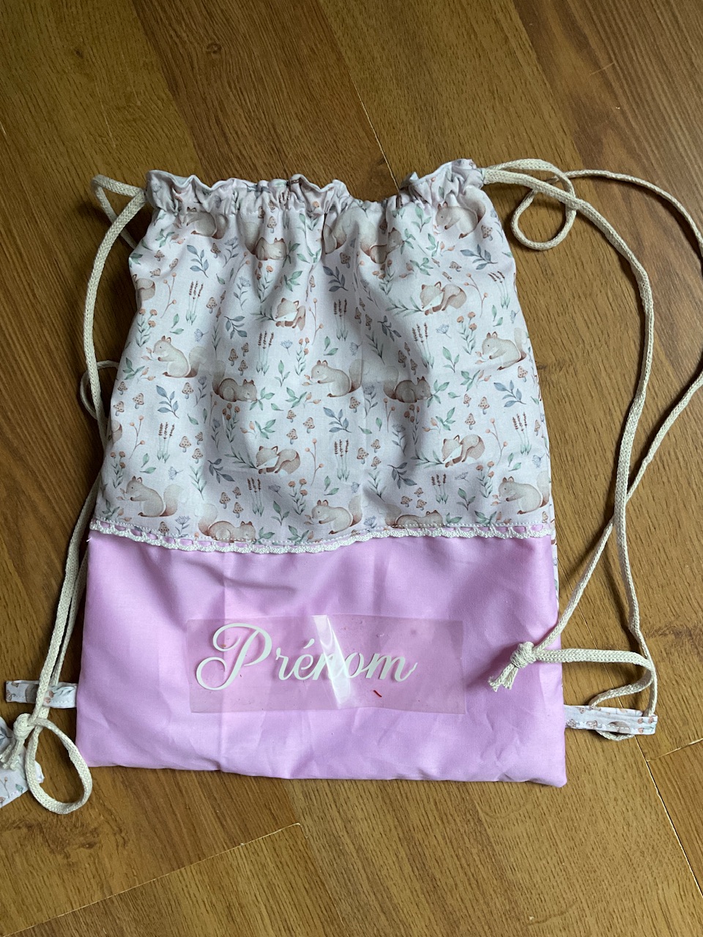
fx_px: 785
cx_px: 352
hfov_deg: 48.2
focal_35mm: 29
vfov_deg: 61.7
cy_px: 468
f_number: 1.8
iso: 125
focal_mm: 3
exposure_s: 1/60
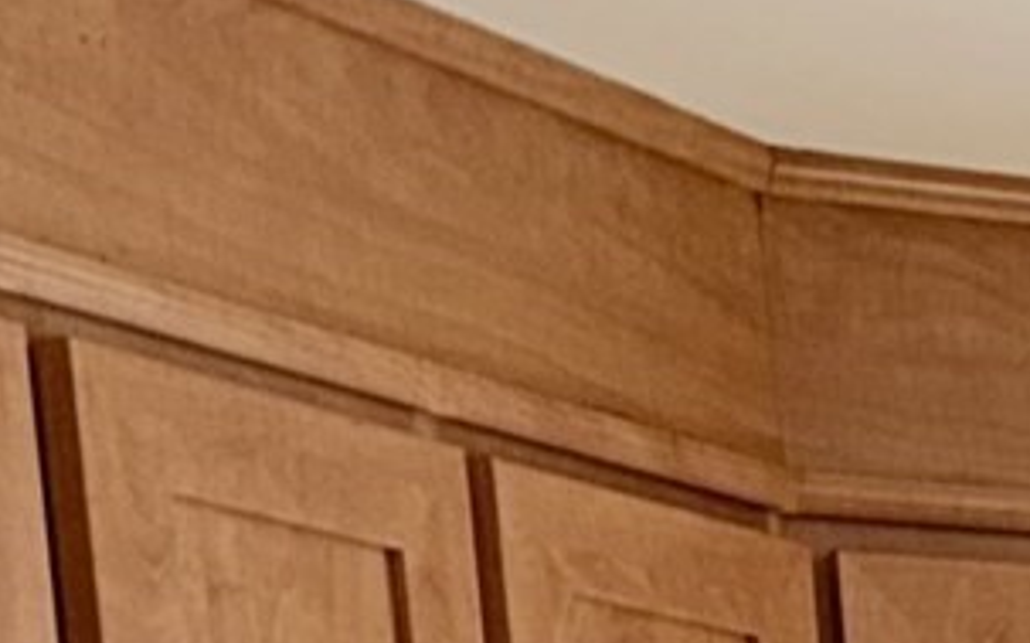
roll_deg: +0.8
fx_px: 4826
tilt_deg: -10.7
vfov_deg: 6.6
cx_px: 2852
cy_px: 2222
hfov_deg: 9.9
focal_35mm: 172
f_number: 1.78
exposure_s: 1/24
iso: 50
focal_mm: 6.76
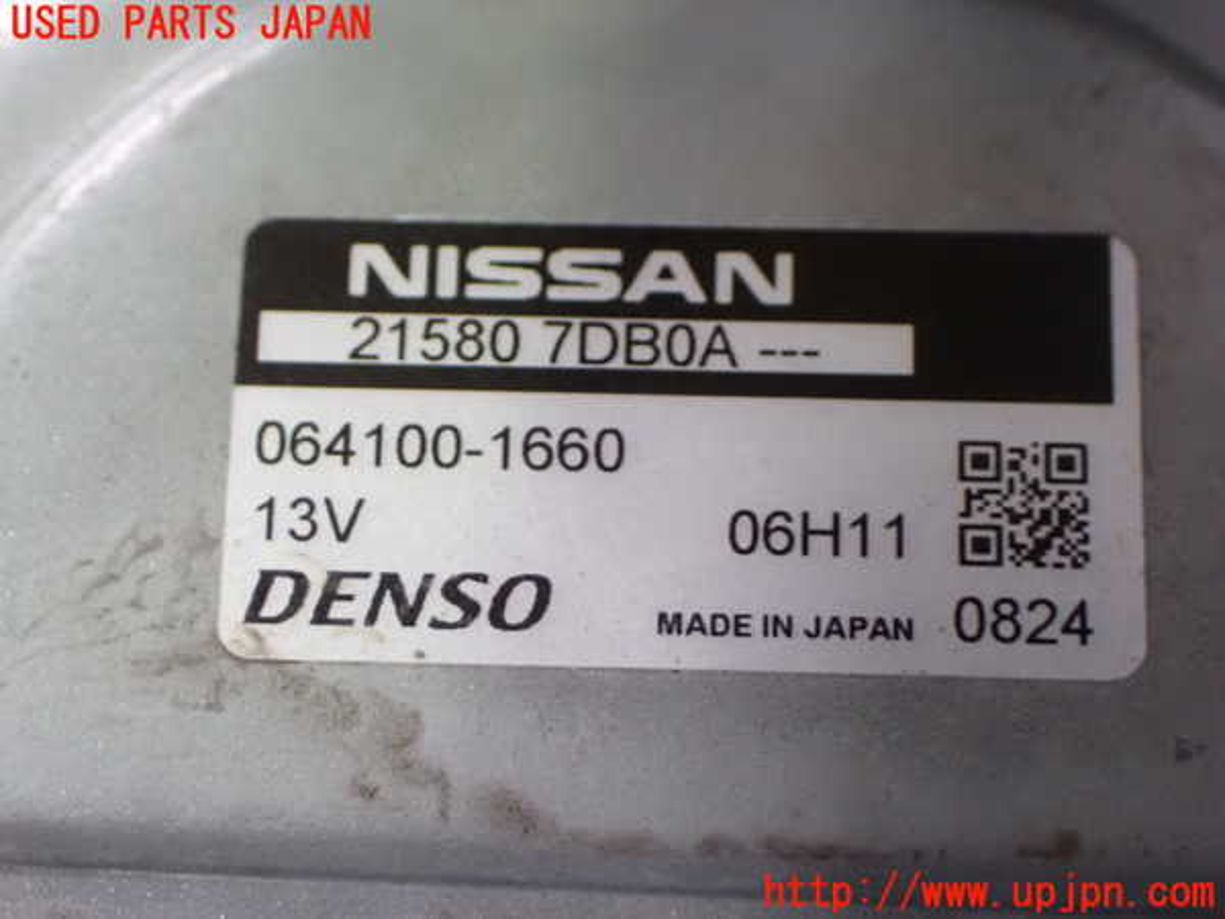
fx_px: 2371
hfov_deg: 29.0
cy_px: 460
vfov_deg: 21.9
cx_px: 612
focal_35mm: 67
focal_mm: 11.88
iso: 1600
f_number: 3.8
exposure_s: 1/40
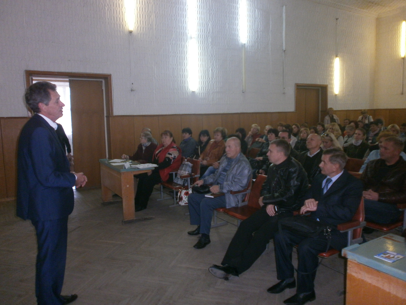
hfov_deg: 65.3
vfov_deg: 51.4
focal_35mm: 27
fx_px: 317
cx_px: 203
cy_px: 152
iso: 250
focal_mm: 4.8
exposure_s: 1/30
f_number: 2.9
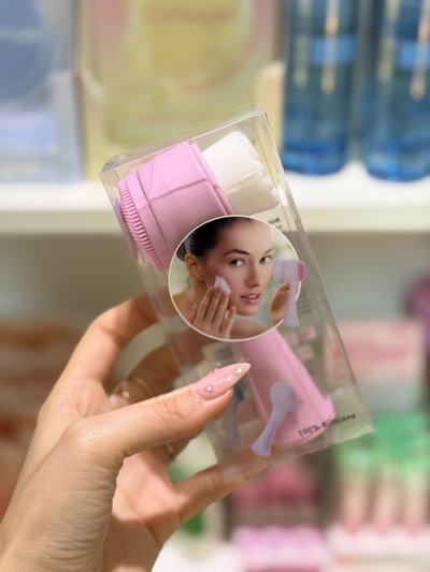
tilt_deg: -31.4
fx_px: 795
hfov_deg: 30.3
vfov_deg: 39.6
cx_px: 215
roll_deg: +0.9
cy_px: 286
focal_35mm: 48
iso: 250
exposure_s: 1/50
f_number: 1.78
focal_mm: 6.76
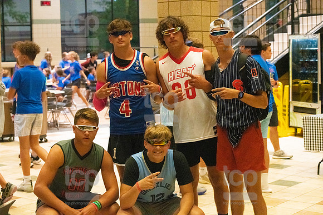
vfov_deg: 19.5
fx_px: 628
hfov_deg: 28.8
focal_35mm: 70
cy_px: 108
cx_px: 162
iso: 6400
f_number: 5.6
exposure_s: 1/400
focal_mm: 70
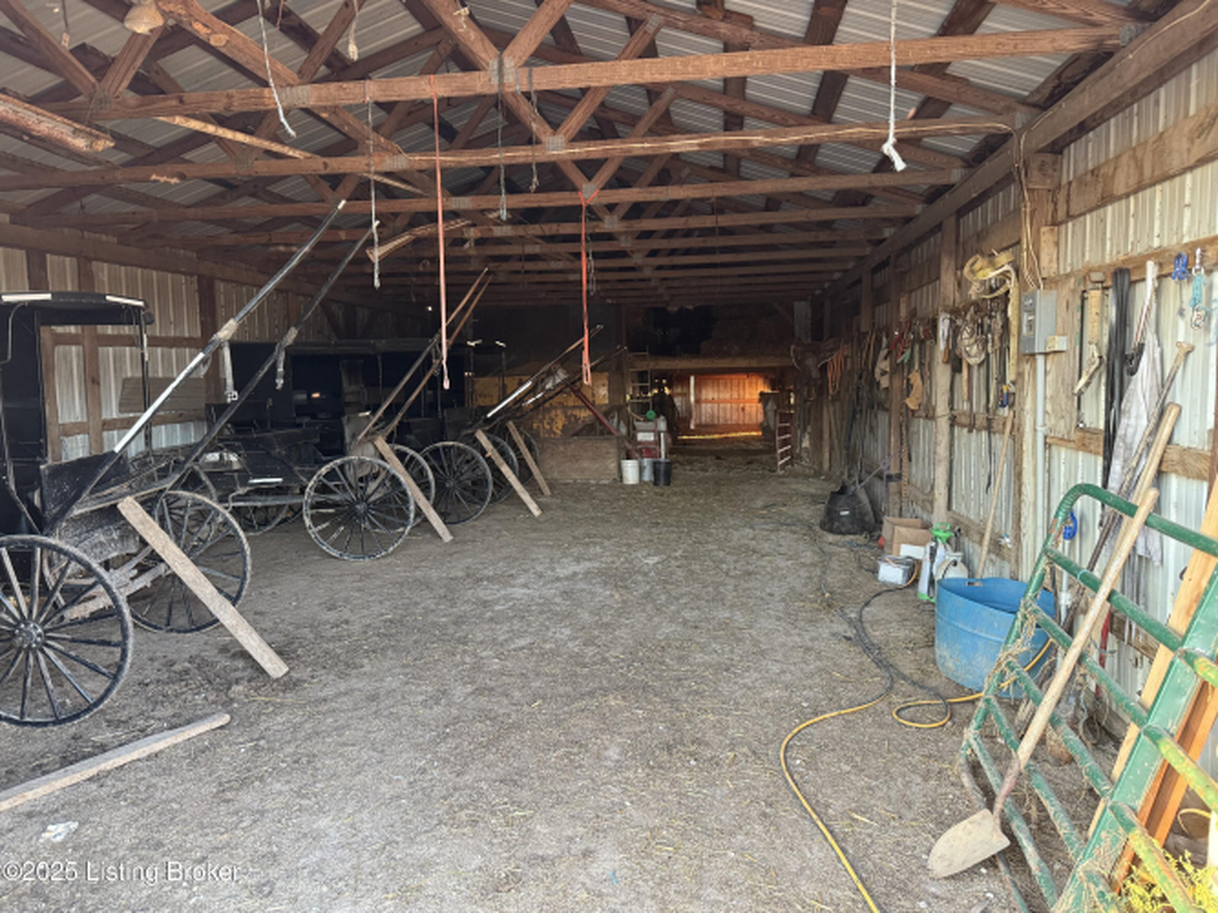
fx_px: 844
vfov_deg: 56.8
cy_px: 456
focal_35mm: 24
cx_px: 609
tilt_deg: -5.6
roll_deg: +0.6
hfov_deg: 71.6
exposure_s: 1/60
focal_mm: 6.76
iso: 250
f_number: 1.78
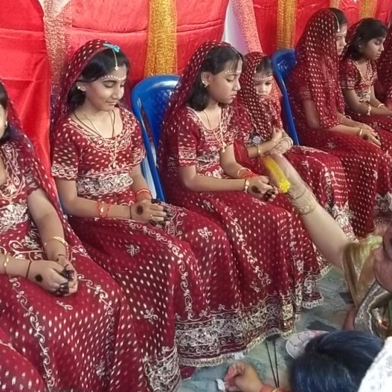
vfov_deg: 31.0
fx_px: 705
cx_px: 191
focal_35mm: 55
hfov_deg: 31.1
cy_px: 152
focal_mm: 5.7
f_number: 2.9
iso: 160
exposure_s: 1/30
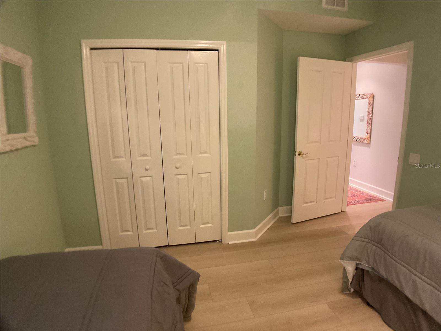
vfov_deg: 48.2
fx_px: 369
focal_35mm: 29
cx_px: 220
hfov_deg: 61.7
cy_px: 166
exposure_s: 1/60
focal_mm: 3
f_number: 1.8
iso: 250
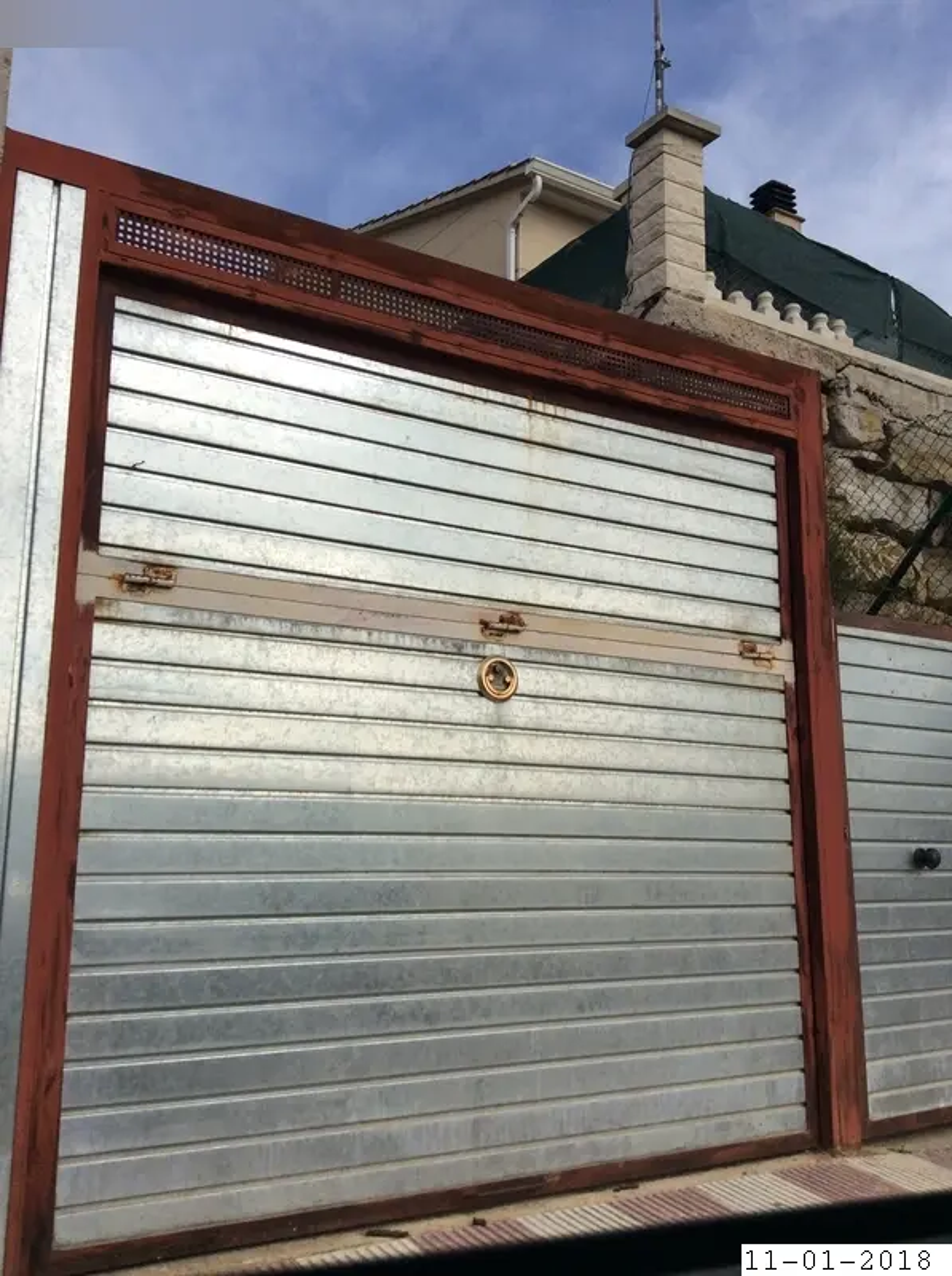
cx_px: 476
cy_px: 638
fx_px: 1214
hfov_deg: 42.8
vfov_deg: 55.4
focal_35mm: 33
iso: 32
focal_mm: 3.3
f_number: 2.4
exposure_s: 1/1972
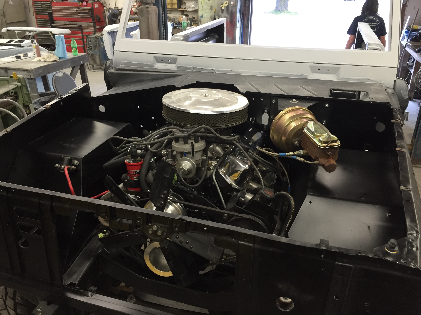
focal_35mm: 29
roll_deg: -0.3
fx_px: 353
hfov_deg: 61.7
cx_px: 210
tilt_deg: -24.7
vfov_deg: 48.2
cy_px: 158
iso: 100
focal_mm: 4.15
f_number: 2.2
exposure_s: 1/30
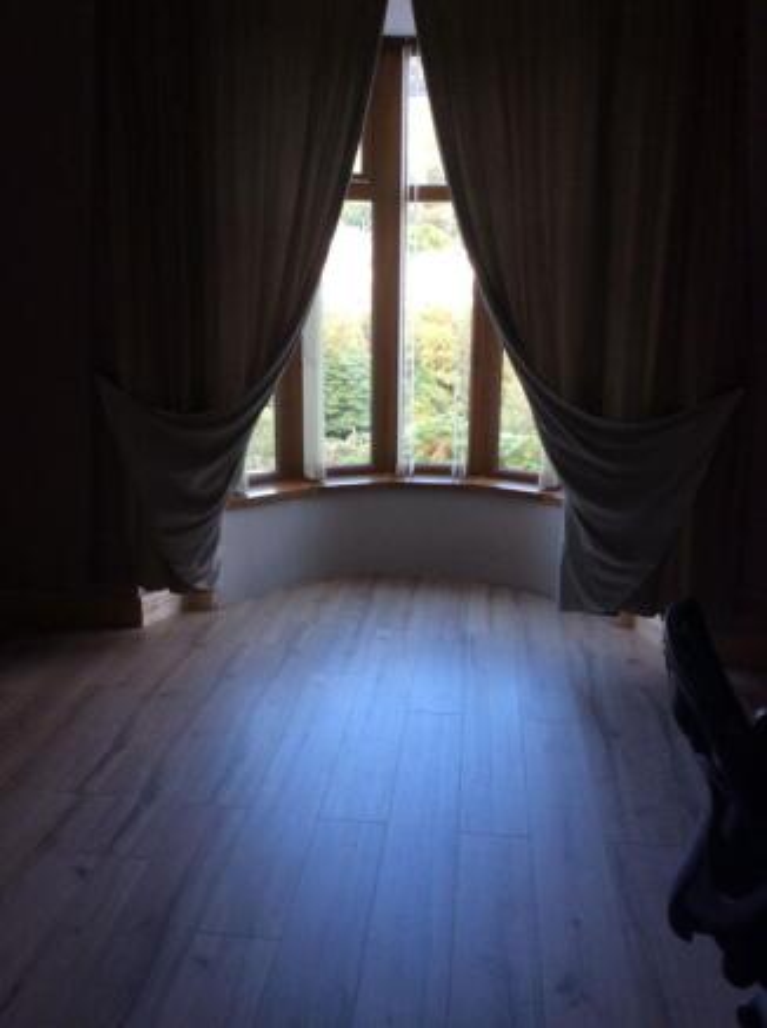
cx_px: 384
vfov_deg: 56.9
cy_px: 514
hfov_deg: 44.0
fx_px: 949
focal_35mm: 32
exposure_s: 1/25
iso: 32
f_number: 2.4
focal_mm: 3.3
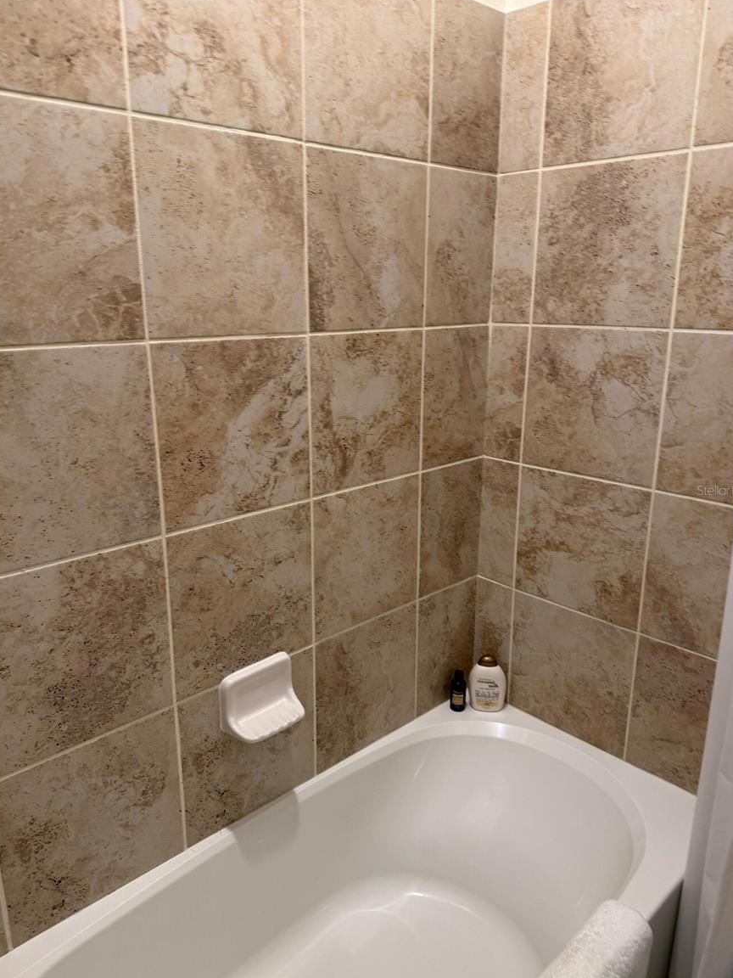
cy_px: 490
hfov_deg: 54.9
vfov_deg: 69.4
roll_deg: -0.9
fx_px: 706
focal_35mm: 25
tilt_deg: -13.8
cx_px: 375
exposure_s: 1/60
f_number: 1.78
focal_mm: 6.76
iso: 125
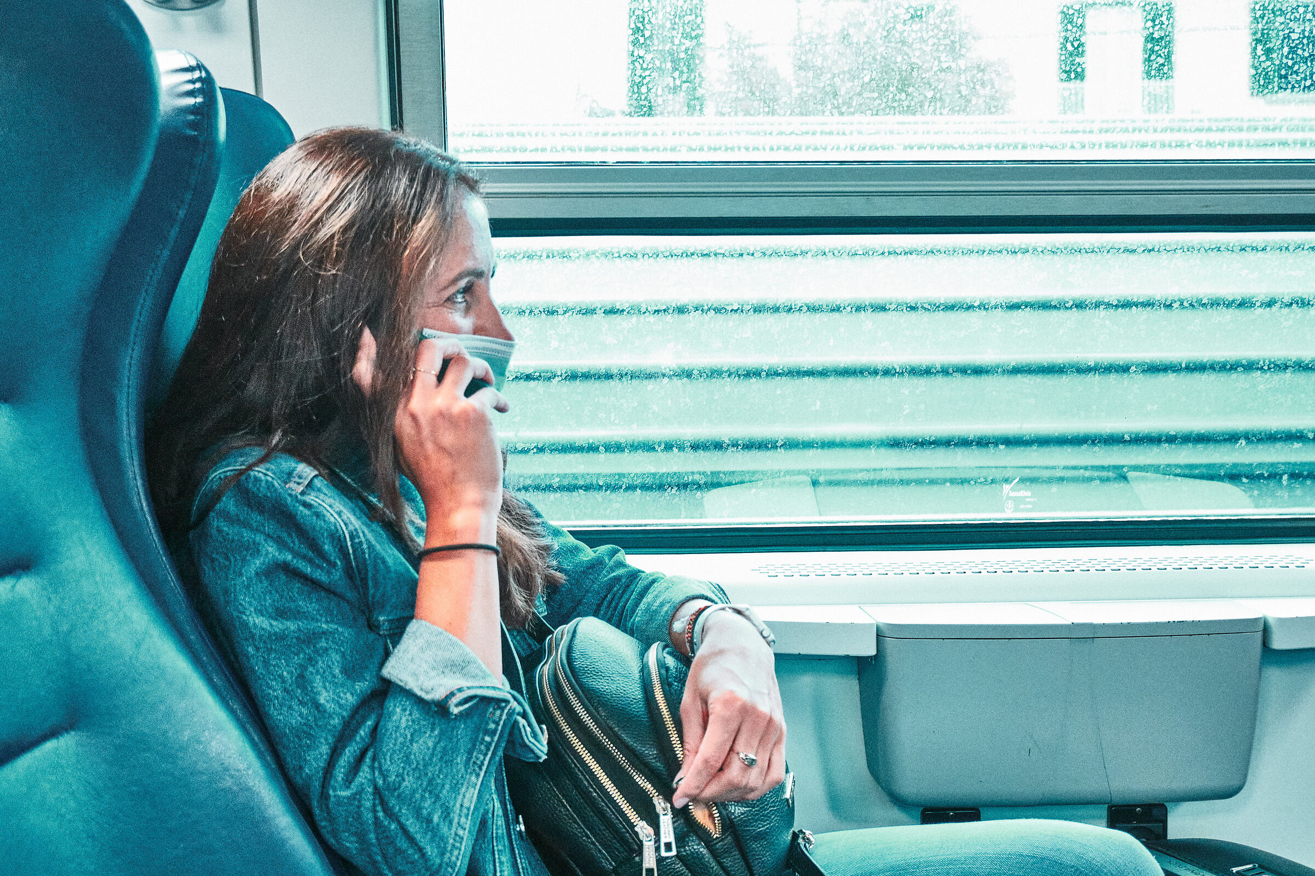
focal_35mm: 44
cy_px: 438
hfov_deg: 44.5
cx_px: 658
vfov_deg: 30.5
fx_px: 1607
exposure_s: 1/250
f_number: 4.5
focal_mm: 29.6
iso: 12800
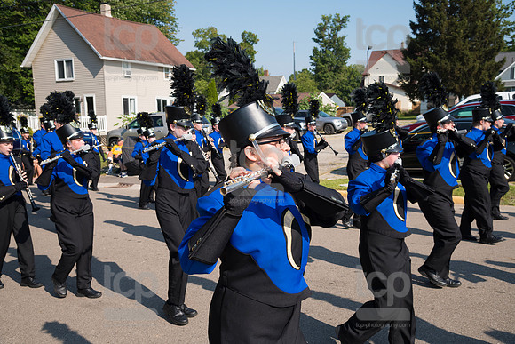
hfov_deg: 54.4
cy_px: 172
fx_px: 501
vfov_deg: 37.9
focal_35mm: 35
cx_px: 258
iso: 320
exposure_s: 1/800
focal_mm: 35
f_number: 6.3
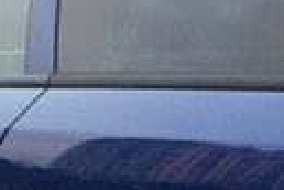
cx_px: 20
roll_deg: +3.8
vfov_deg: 8.6
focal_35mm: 154
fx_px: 1215
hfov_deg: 13.2
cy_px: 341
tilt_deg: -16.4
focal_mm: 4.15
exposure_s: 1/33
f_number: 2.2
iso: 64
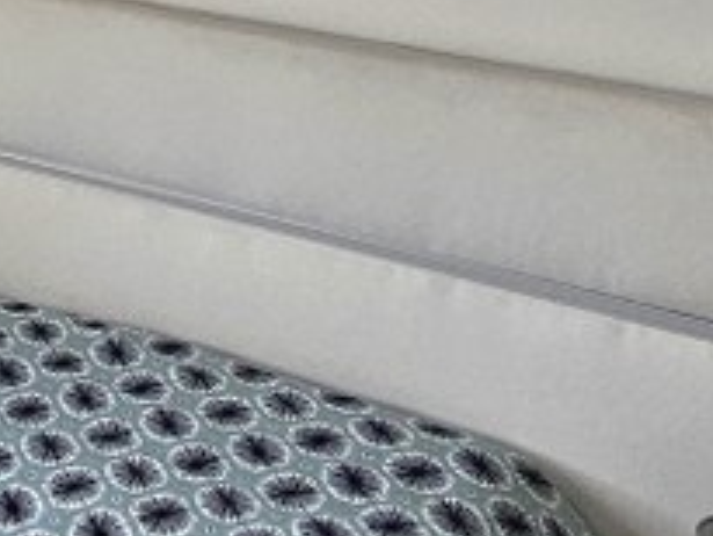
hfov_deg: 19.3
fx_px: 1669
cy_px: -195
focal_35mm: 81
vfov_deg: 17.0
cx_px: -501
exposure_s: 1/71
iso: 80
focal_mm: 2.2
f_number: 2.2
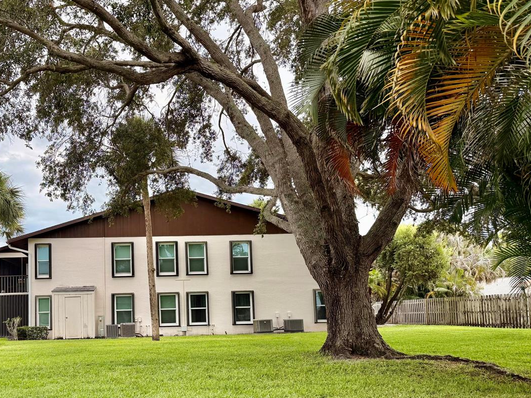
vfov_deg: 39.2
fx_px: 552
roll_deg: +1.3
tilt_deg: +6.8
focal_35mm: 36
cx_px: 153
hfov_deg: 49.9
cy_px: 266
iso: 100
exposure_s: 1/1812
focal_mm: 6.76
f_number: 1.78
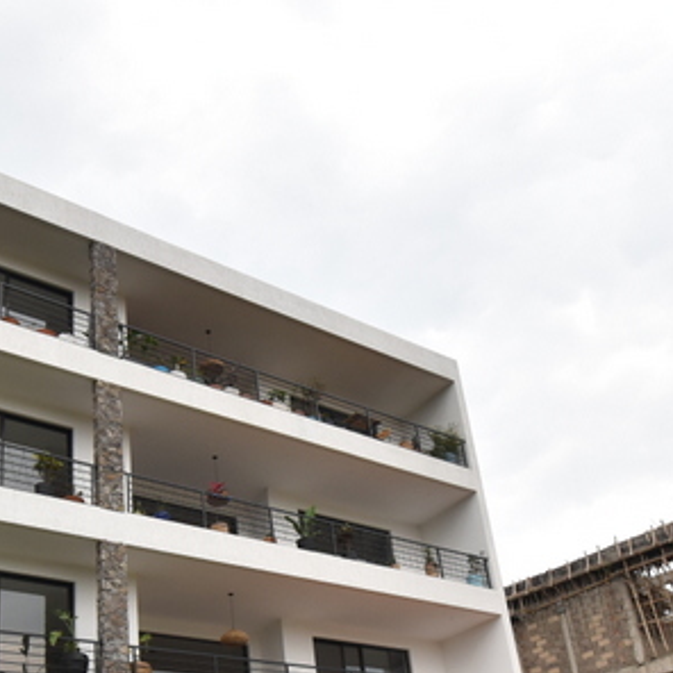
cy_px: 605
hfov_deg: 44.8
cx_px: 282
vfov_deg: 41.4
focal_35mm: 37
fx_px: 814
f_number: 8
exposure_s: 1/250
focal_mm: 10
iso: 500
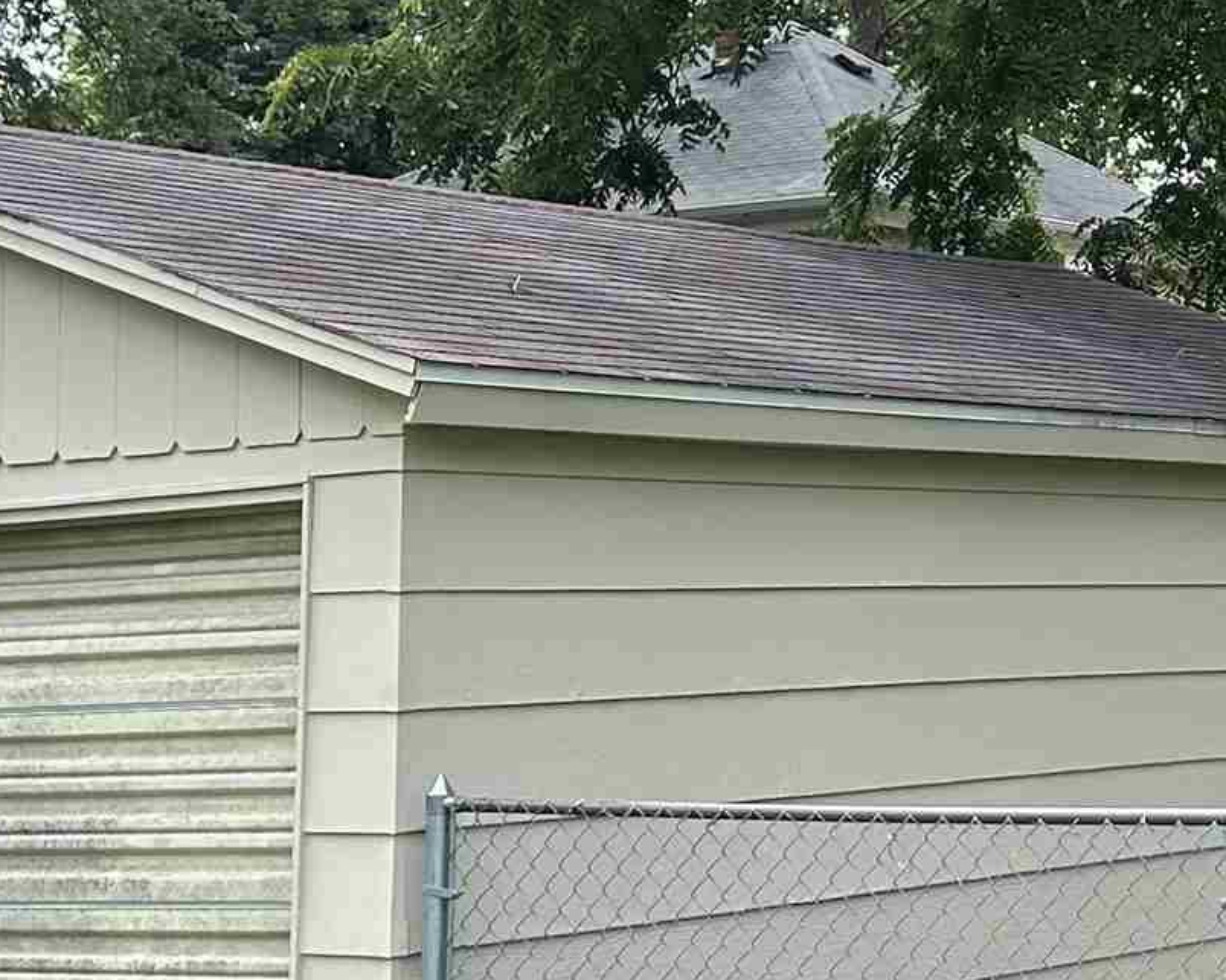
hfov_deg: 19.1
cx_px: 1301
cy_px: 116
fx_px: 3519
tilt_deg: +7.6
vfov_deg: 15.7
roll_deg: +0.8
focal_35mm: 97
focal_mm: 5.7
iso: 50
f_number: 1.5
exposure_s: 1/1100
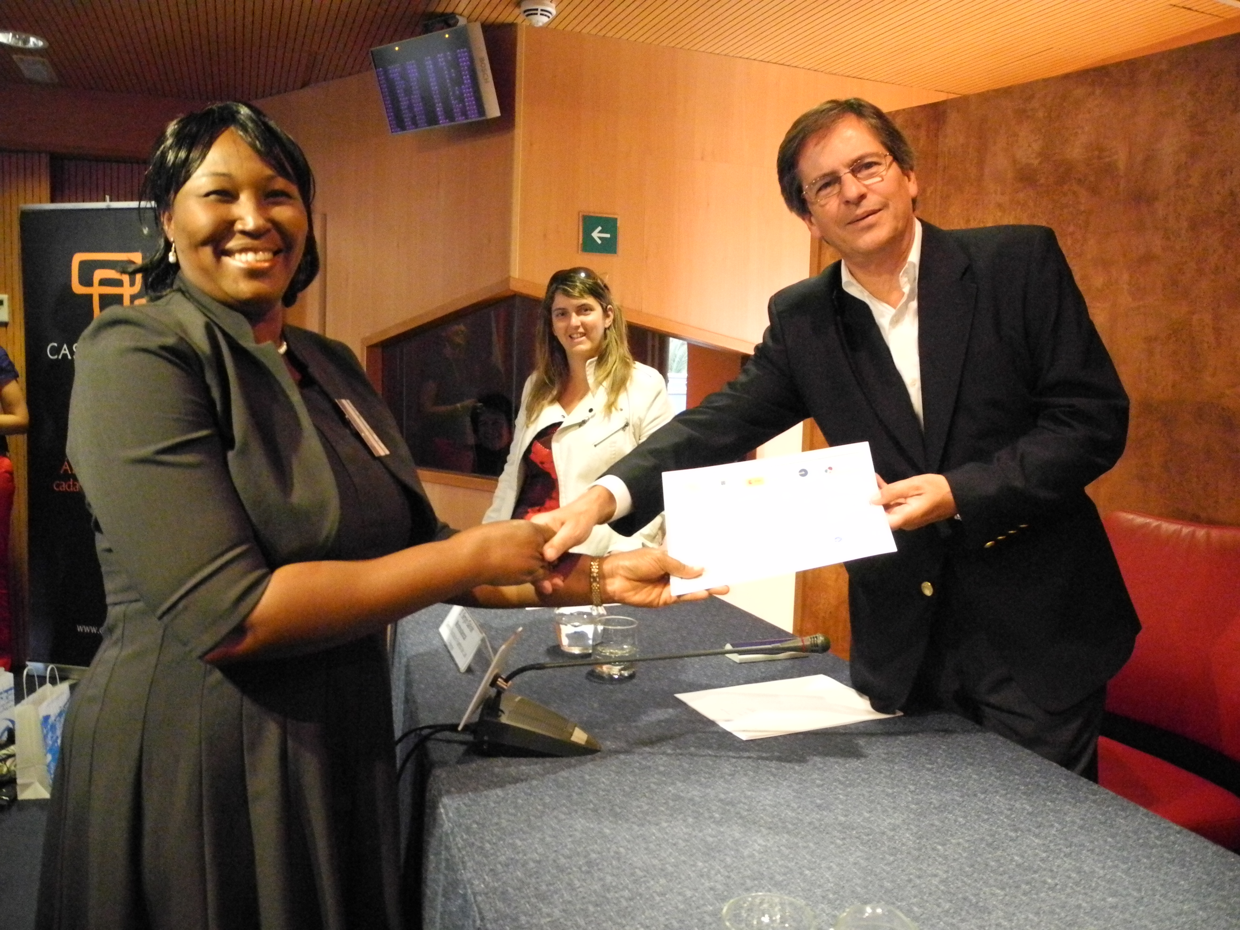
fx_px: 1003
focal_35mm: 28
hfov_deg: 63.4
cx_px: 620
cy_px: 465
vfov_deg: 49.7
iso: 1600
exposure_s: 1/65.3
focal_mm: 6
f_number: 2.8
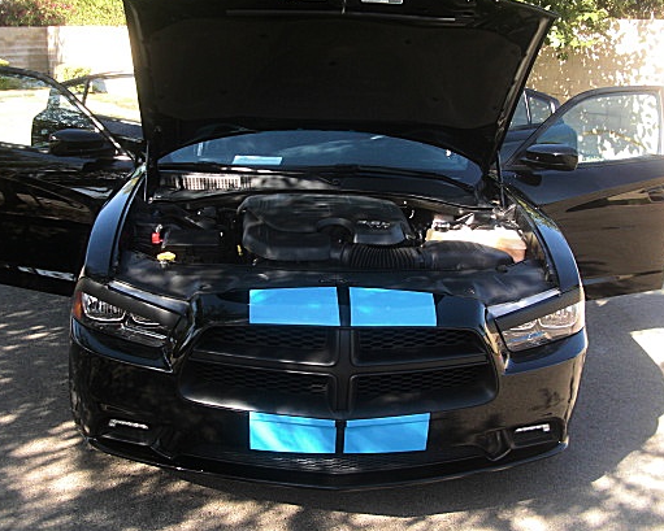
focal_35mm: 44
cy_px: 232
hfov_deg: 42.0
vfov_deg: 34.1
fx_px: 865
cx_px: 318
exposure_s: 1/125
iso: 50
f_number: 2.8
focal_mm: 6.3
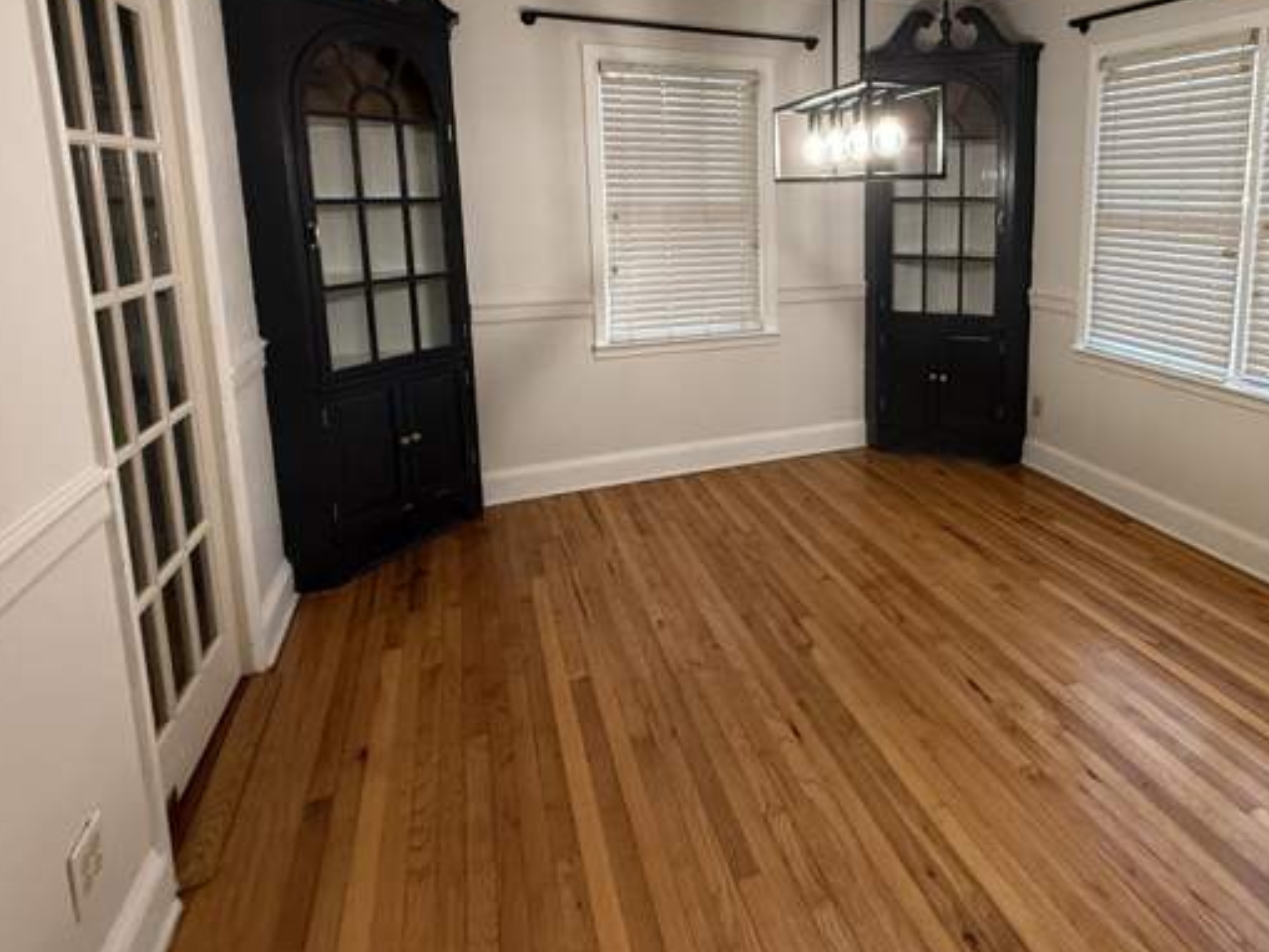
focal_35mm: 22
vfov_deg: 59.6
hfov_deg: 73.7
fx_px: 807
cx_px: 860
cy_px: 314
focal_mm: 2.22
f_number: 2.2
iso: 250
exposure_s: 1/60
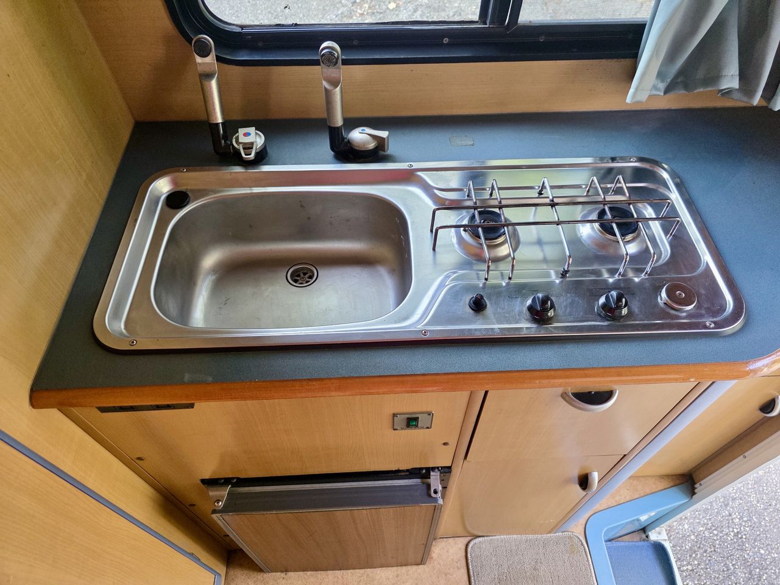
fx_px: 518
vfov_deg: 58.9
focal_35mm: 23
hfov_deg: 73.9
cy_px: 292
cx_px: 390
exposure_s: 1/120
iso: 250
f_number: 1.7
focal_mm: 6.3
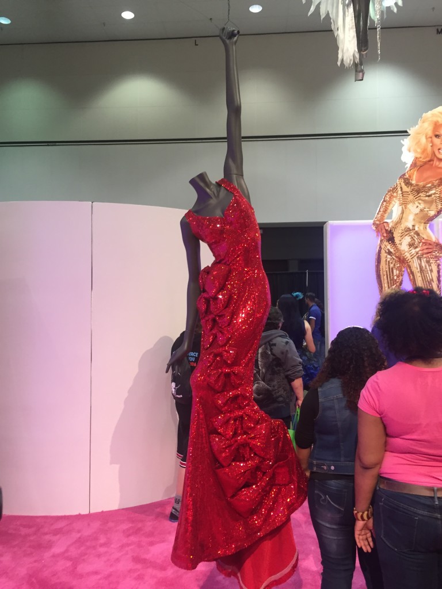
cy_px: 294
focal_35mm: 29
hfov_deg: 48.2
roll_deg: +0.6
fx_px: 494
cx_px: 221
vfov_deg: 61.7
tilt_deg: +1.6
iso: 125
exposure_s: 1/30
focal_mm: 4.15
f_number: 2.2
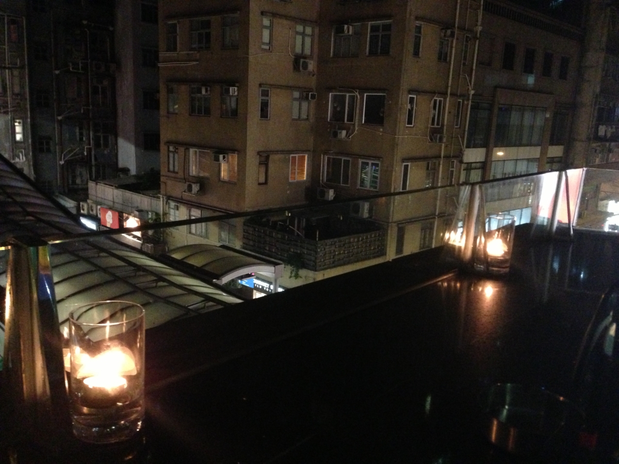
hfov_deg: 55.4
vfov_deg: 42.9
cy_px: 232
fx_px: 590
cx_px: 310
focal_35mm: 33
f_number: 2.4
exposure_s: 1/15
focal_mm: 4.13
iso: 800
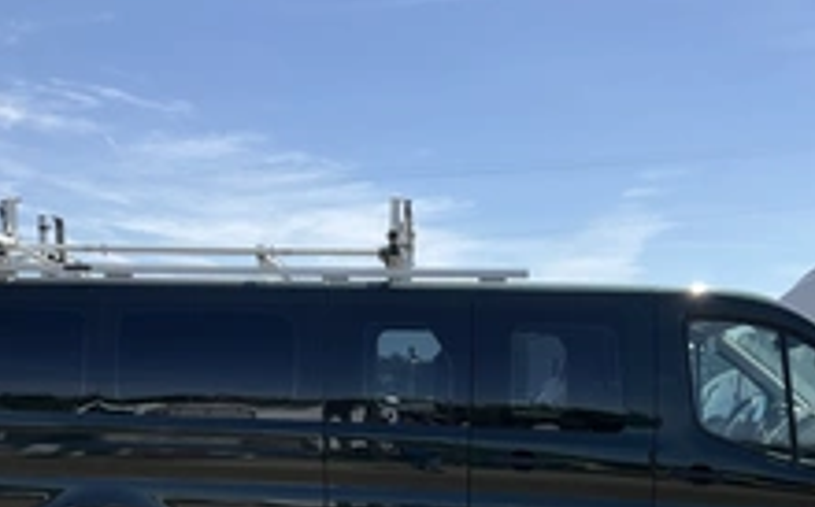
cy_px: 492
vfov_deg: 22.3
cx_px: 470
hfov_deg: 36.2
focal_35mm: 56
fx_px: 1243
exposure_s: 1/1490
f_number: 1.8
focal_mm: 3
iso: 25
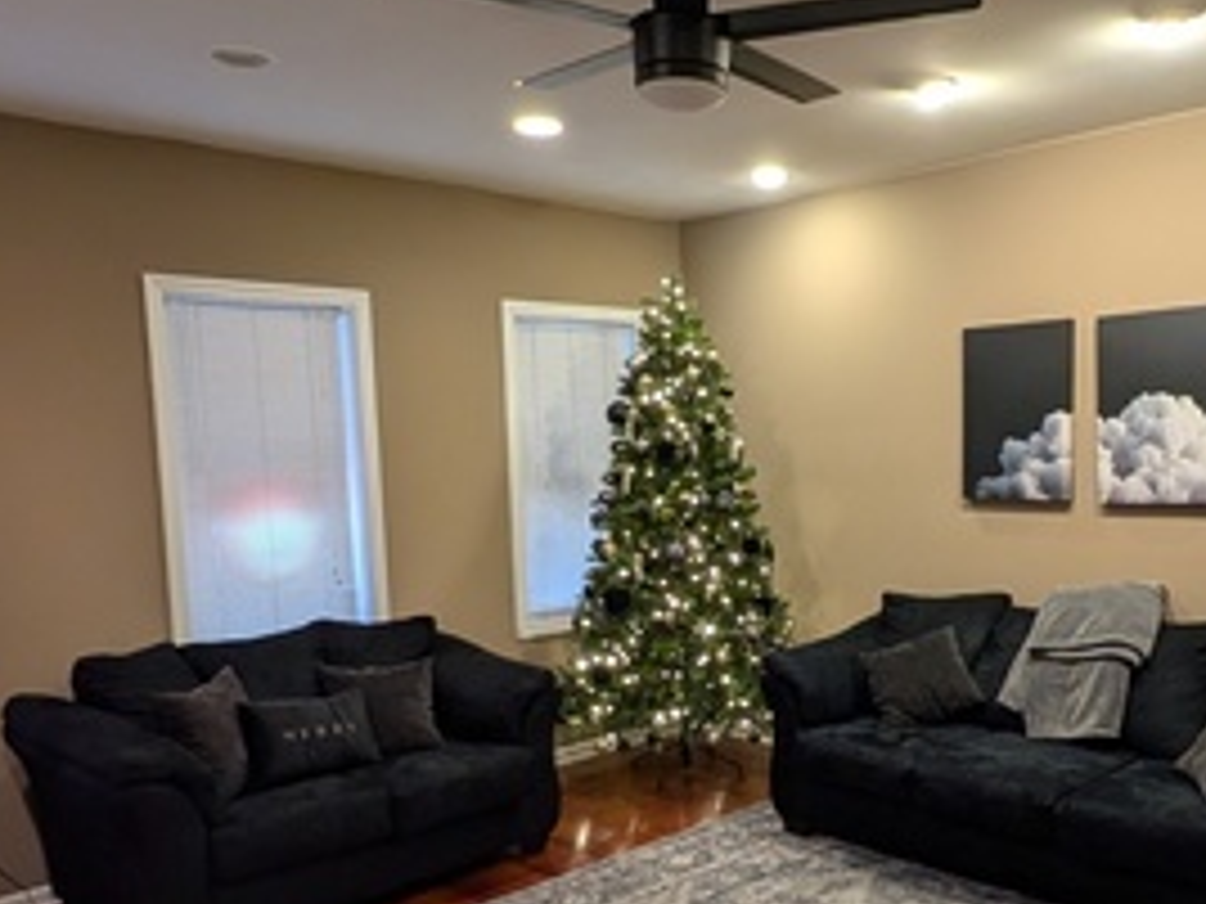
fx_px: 1080
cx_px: 788
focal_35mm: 31
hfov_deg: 57.3
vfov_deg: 45.0
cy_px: 580
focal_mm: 1.54
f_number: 2.2
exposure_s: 1/24
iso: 192
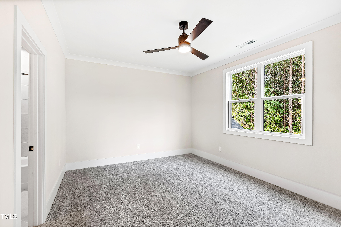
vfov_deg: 77.3
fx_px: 142
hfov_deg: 100.4
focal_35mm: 15
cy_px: 114
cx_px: 170
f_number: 9
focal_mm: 10
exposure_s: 1/1.67
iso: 100
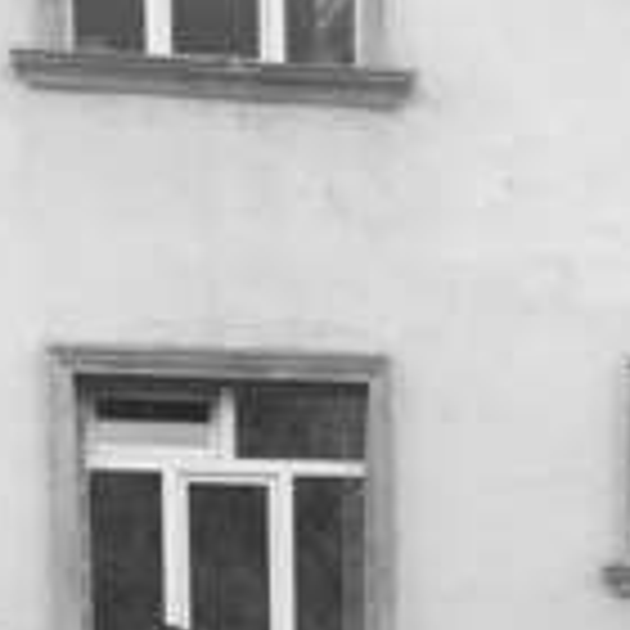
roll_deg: +0.5
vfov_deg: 17.3
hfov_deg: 18.7
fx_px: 1874
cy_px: 927
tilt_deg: -4.3
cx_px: 594
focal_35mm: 91
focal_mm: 4.15
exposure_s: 1/1014
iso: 32
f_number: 2.2
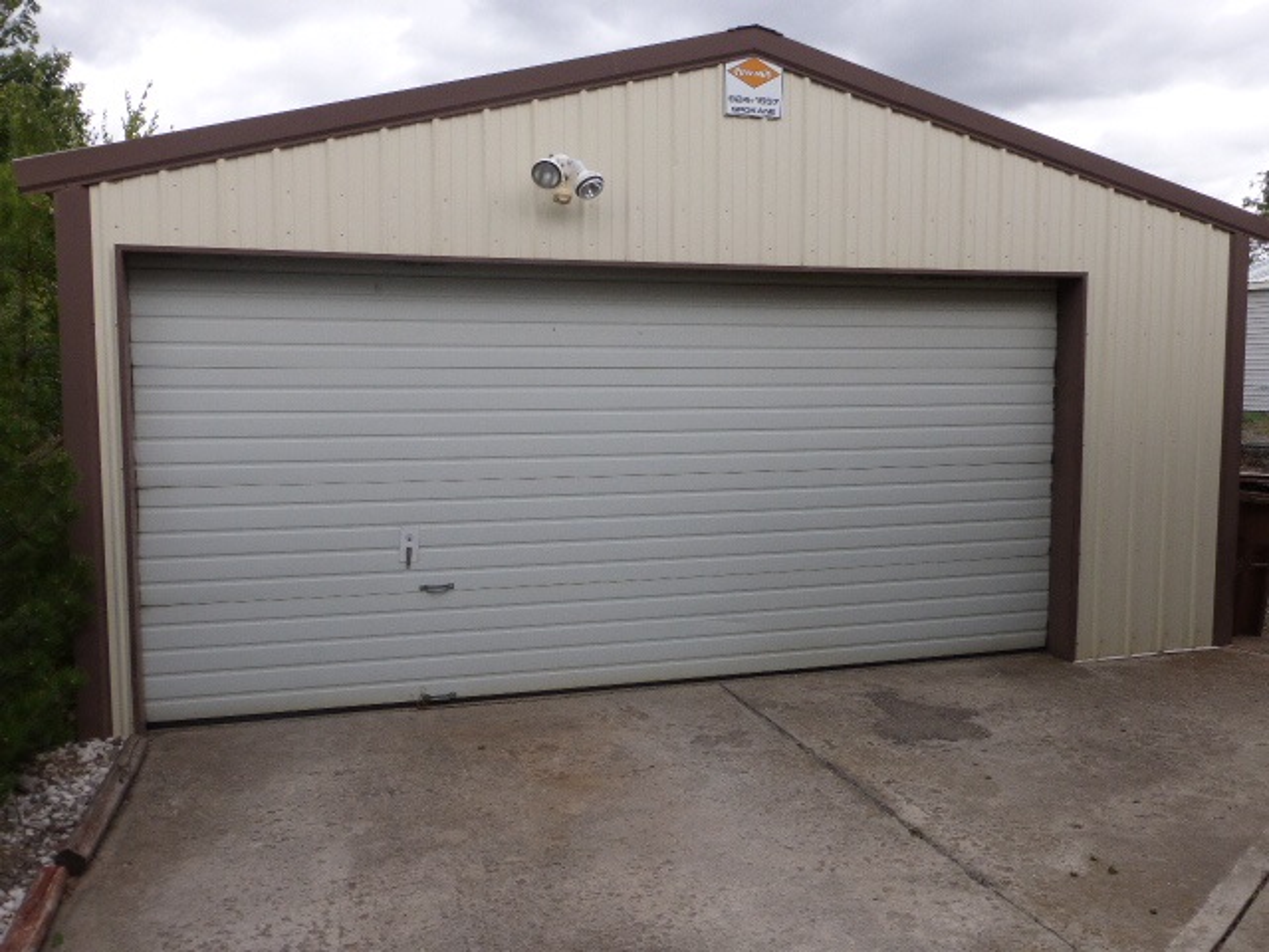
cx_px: 634
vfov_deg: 46.8
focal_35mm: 30
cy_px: 476
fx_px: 1100
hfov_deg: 60.0
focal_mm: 5.4
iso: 100
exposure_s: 1/400
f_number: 3.6
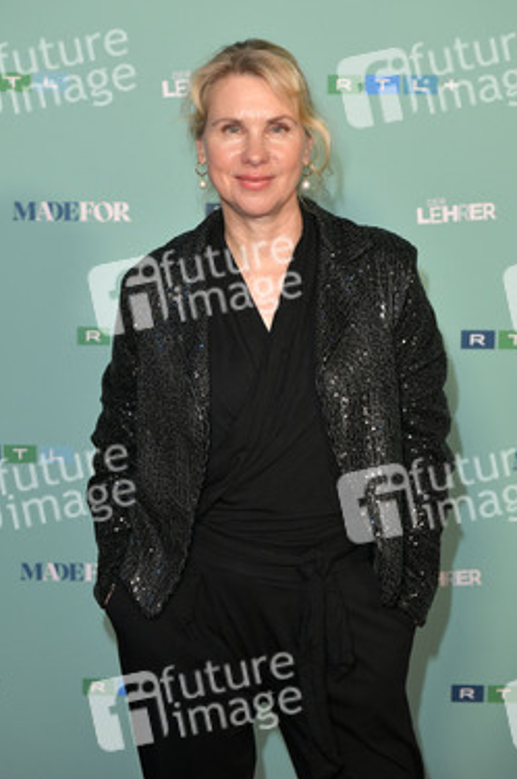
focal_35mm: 64
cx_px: 255
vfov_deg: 31.5
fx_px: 1382
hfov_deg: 21.2
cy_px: 391
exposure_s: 1/250
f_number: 6.3
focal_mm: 60
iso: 1600
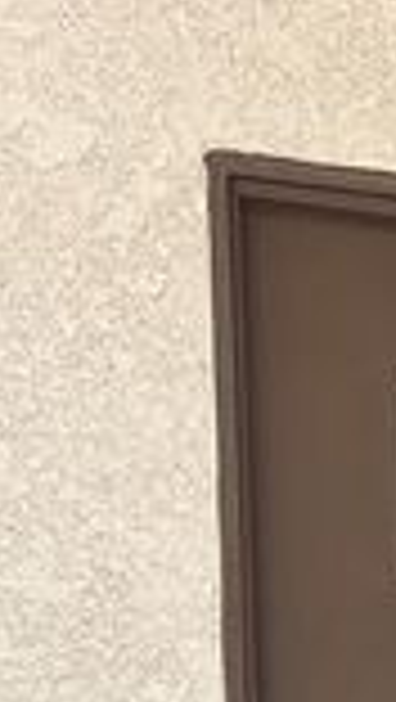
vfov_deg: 15.7
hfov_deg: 9.2
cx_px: 896
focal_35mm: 121
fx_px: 2254
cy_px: 1172
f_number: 1.5
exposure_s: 1/126
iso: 32
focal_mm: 5.7
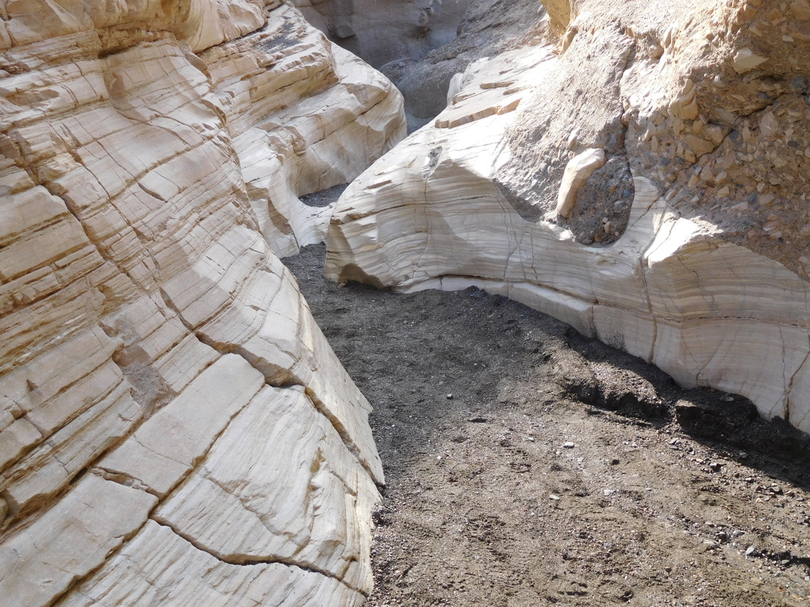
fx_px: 819
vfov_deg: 40.7
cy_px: 304
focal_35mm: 35
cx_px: 405
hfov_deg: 52.6
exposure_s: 1/320
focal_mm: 6.2
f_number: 3.8
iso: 125
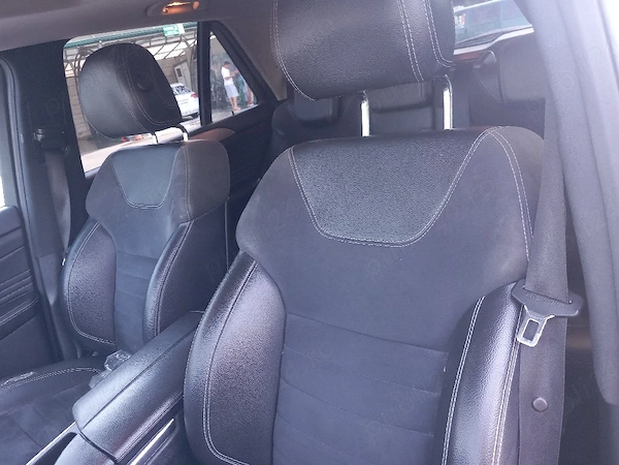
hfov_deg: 65.3
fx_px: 483
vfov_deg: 51.4
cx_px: 310
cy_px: 232
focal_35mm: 27
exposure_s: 1/50.3
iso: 160
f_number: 1.8
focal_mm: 4
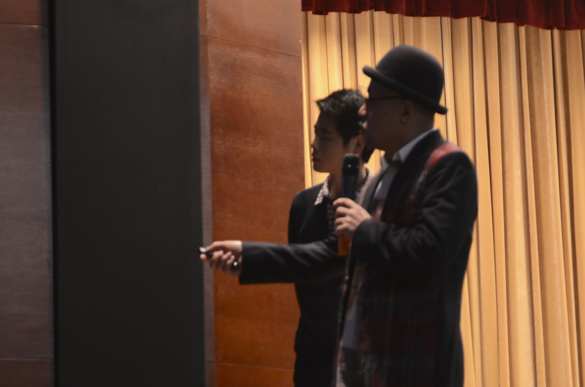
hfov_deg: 13.6
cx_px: 477
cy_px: 239
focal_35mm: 151
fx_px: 2448
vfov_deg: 9.0
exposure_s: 1/6
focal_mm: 42
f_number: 2.8
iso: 100
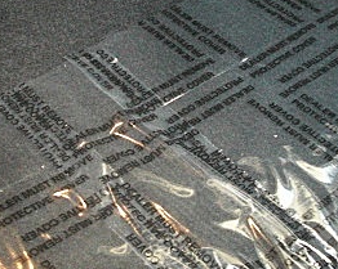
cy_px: 104
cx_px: 110
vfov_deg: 17.8
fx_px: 859
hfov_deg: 22.2
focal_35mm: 86
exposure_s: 1/125
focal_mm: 6.3
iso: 800
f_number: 2.8
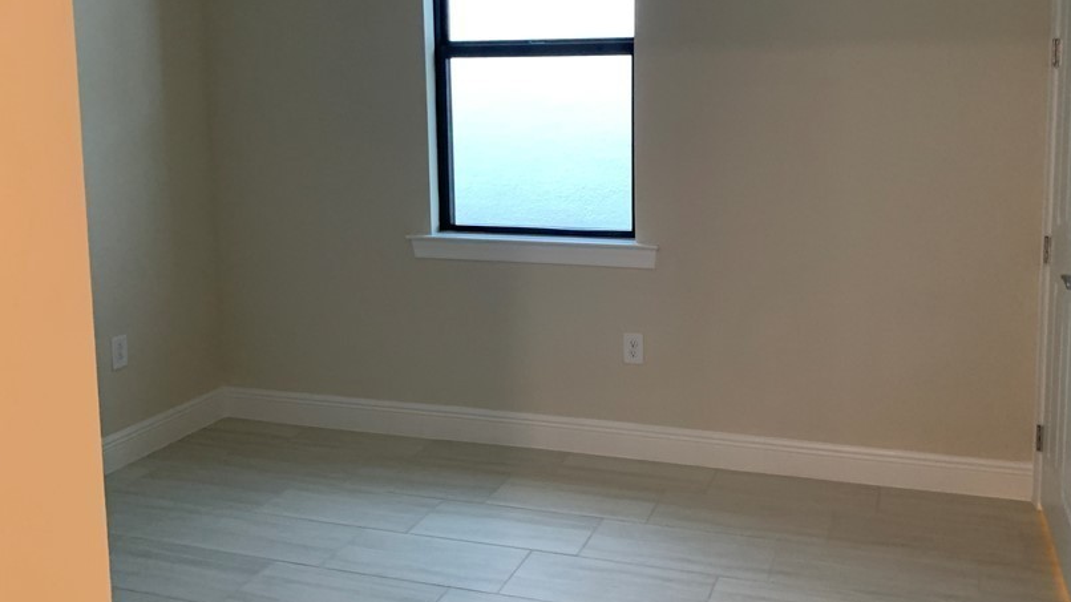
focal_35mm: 36
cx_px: 595
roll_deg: +0.6
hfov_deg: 55.2
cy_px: 207
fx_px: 1022
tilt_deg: -6.0
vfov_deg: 32.6
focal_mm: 4.25
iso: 250
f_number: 1.8
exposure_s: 1/60
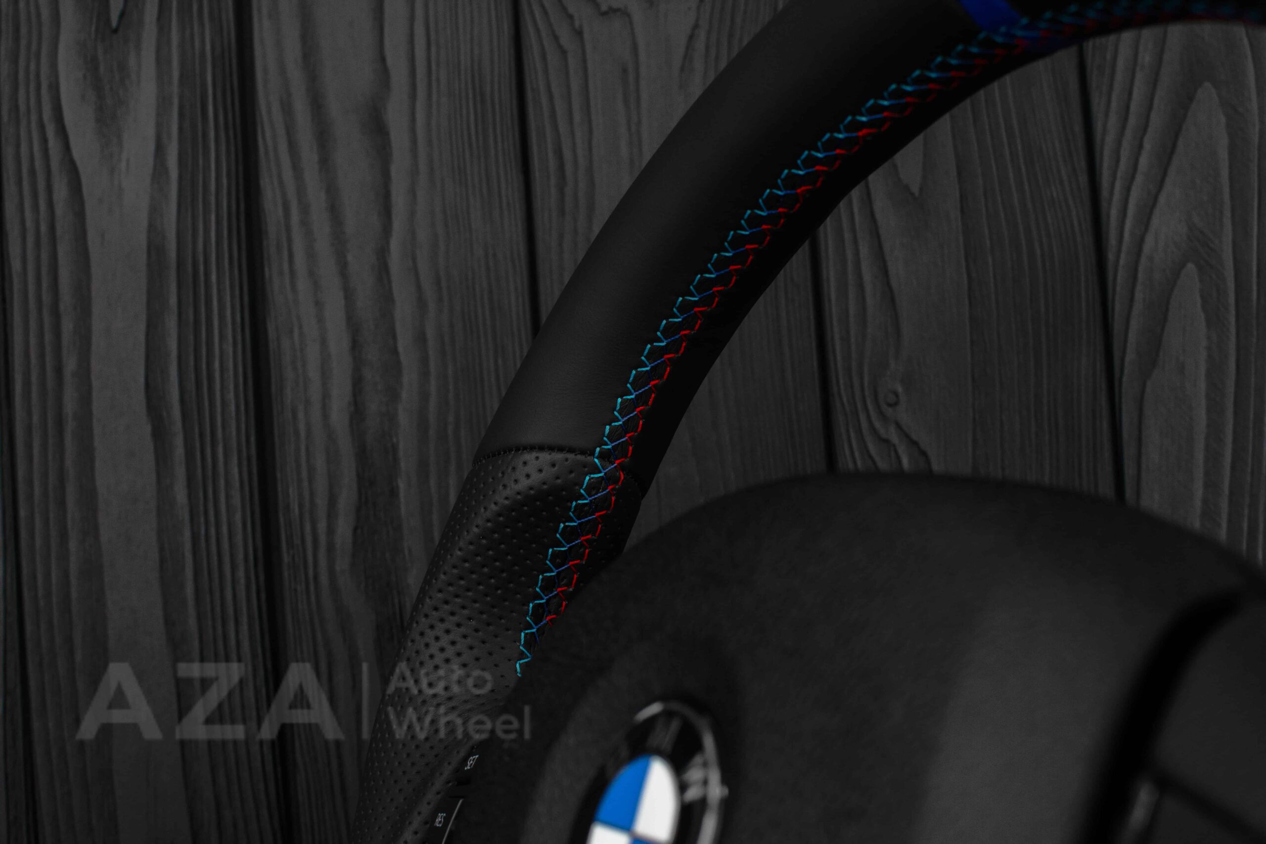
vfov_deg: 25.8
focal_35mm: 52
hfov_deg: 37.8
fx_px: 1846
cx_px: 633
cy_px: 422
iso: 500
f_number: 6.3
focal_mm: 35
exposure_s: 1/125
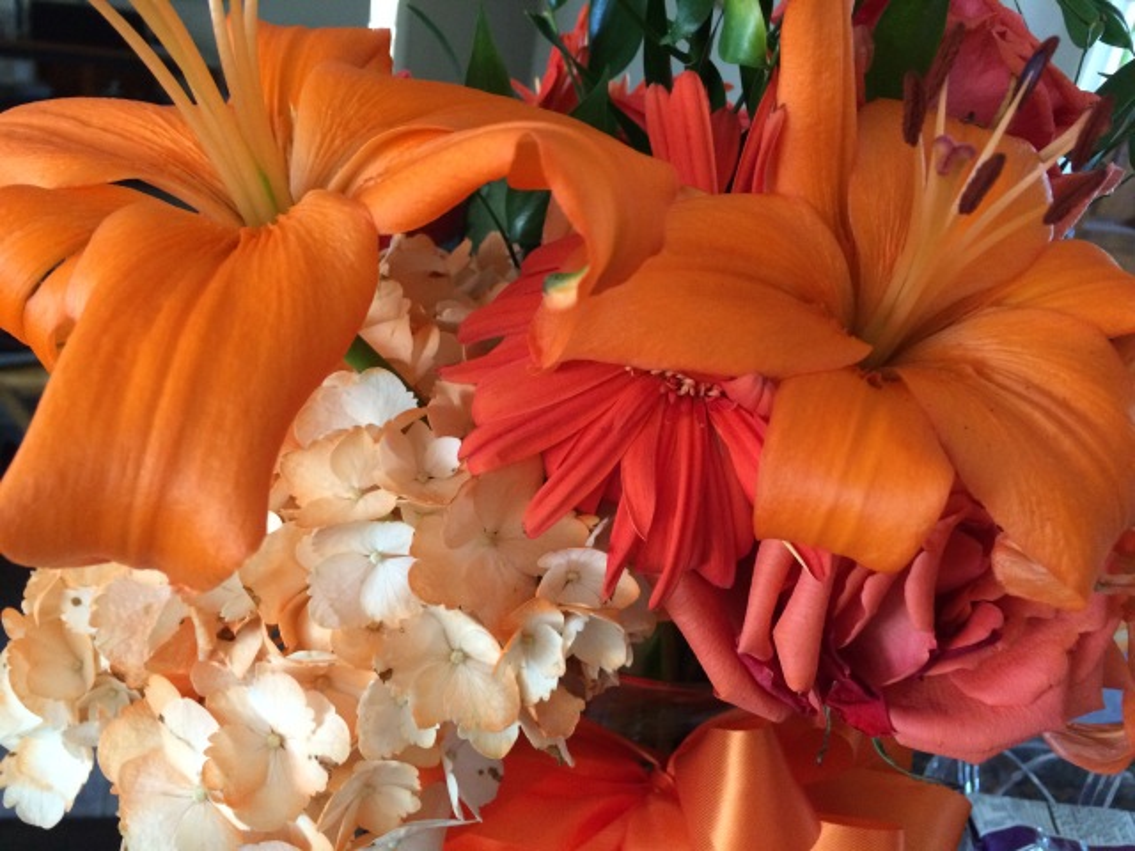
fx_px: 951
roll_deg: -11.2
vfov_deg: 48.2
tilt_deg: -27.8
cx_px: 568
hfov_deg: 61.7
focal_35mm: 29
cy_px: 426
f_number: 2.2
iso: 320
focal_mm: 4.15
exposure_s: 1/24
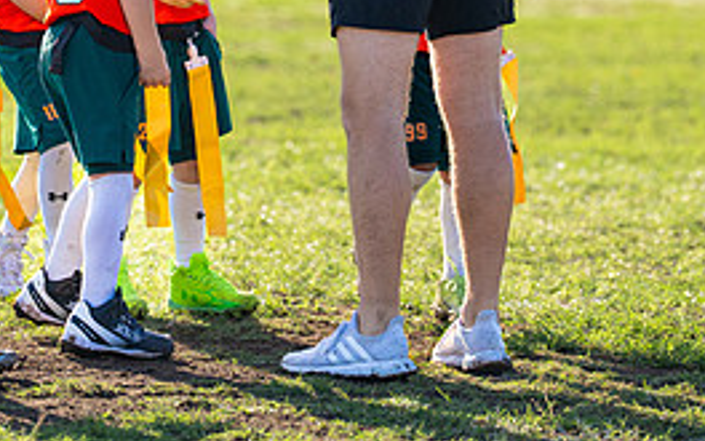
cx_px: 202
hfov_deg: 4.7
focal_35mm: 448
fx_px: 8608
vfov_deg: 2.9
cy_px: -121
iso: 250
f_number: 2.8
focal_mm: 154
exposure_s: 1/1600
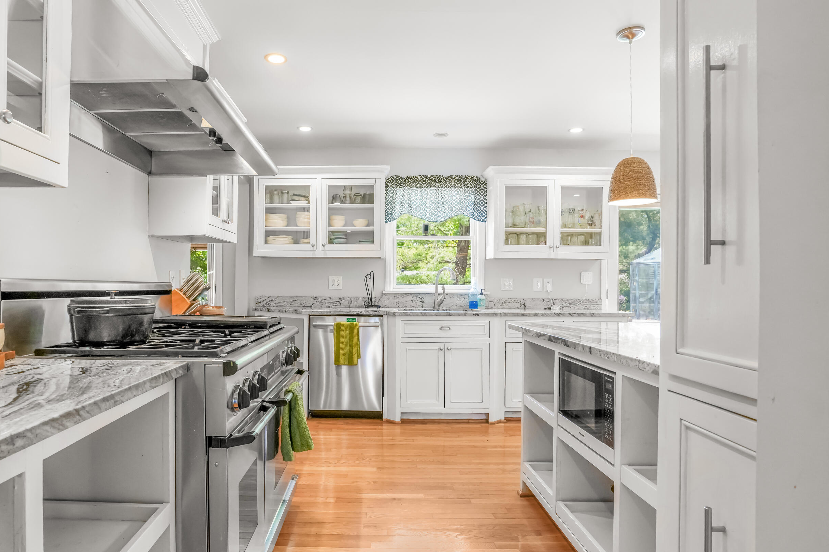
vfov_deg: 59.3
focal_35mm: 21
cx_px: 355
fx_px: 484
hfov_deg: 80.7
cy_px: 314
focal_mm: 17
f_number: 8
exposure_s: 1/50
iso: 1000
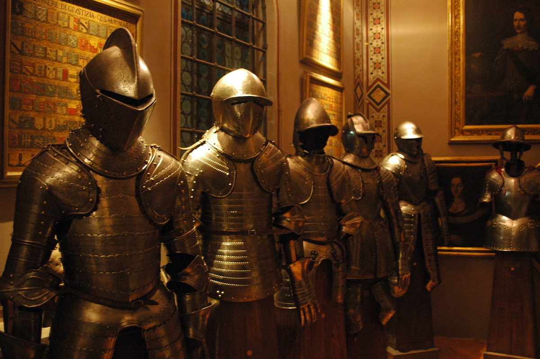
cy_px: 180
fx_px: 540
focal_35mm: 36
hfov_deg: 53.2
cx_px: 270
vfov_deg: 36.8
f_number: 4
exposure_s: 1/8
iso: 1600
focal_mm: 24
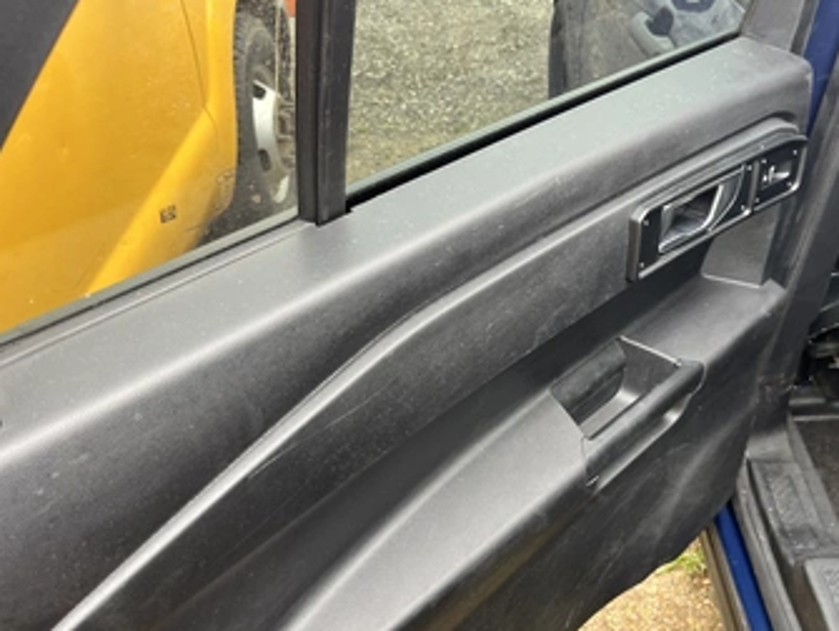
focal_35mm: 31
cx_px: 476
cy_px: 348
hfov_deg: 58.1
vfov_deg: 45.5
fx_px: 752
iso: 80
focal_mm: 5.1
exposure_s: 1/122
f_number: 1.6
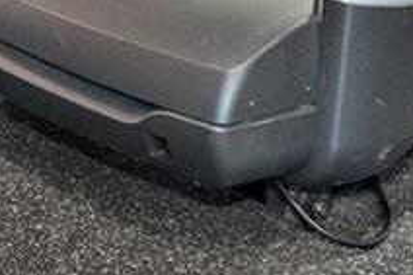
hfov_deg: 14.4
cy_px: -525
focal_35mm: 136
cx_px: -127
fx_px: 1559
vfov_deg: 8.5
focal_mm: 9
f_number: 5.6
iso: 1250
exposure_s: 1/4
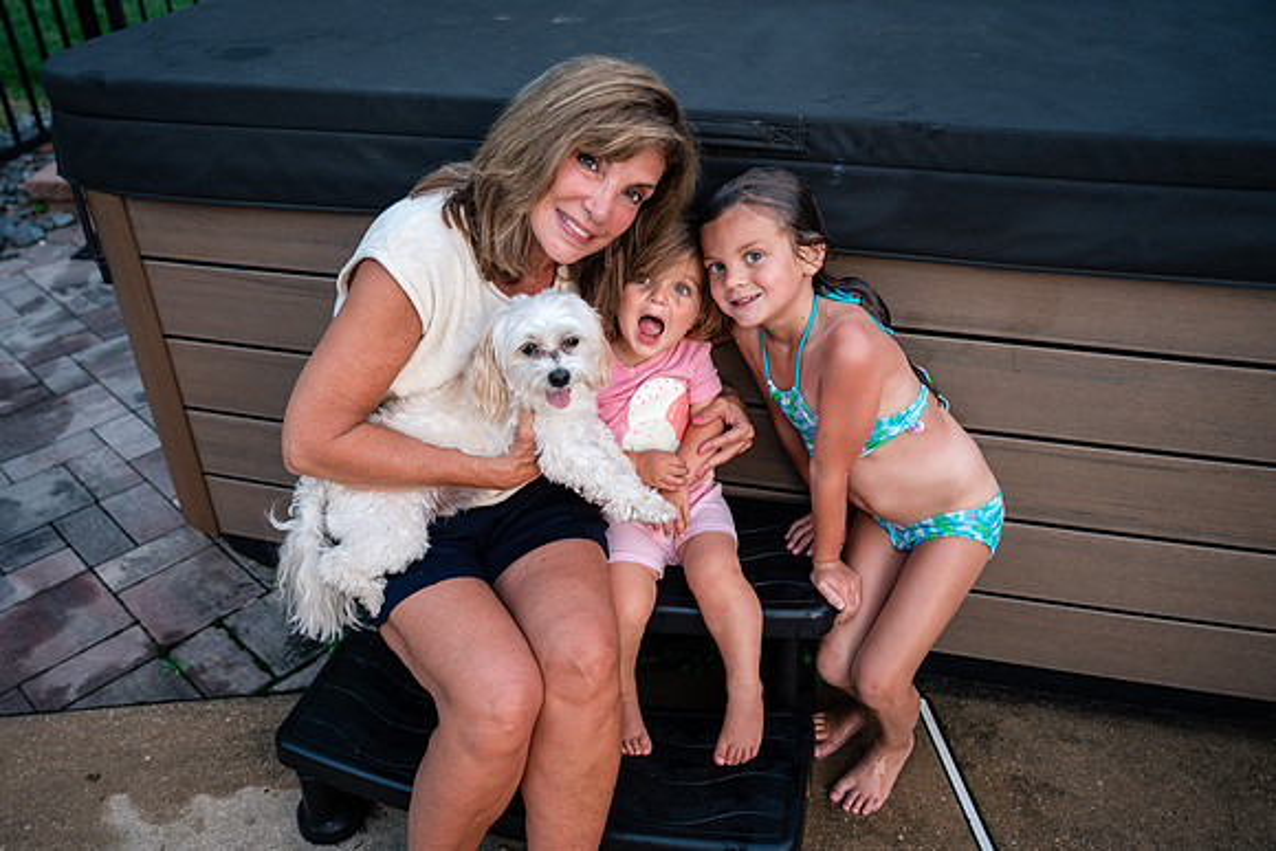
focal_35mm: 28
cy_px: 439
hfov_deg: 65.7
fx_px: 988
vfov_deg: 46.6
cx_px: 617
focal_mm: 27
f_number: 2.8
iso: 400
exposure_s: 1/100
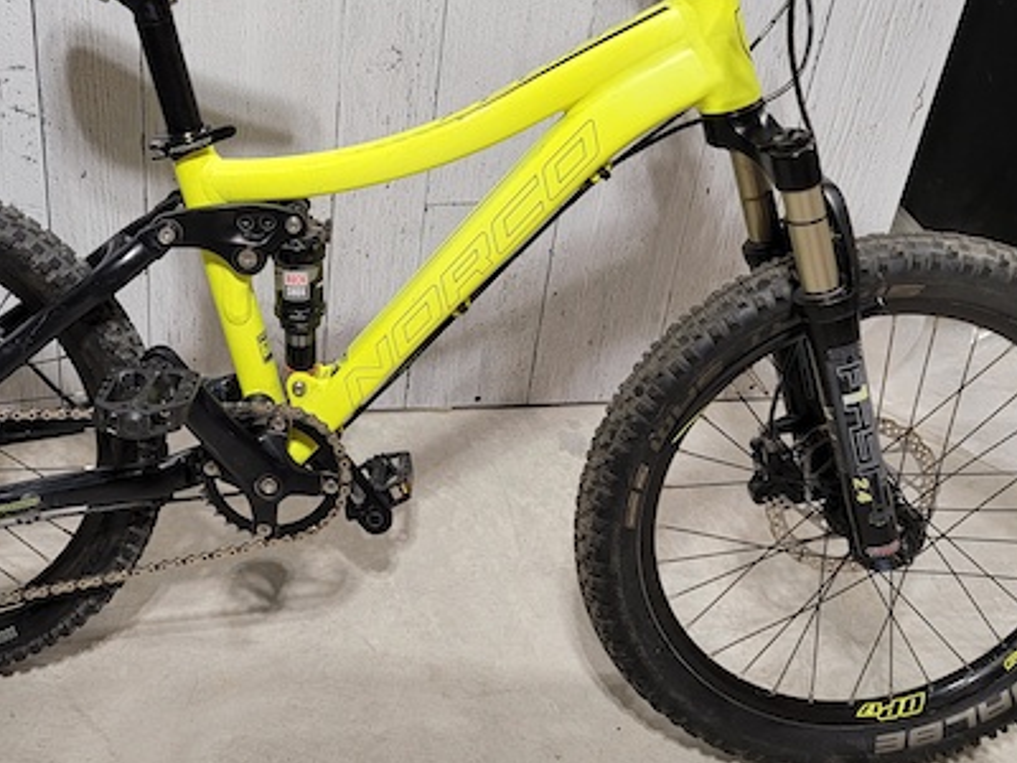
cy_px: 285
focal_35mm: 48
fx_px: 1410
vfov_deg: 30.1
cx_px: 364
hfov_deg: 39.3
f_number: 1.8
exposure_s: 1/120
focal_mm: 6.7
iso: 125
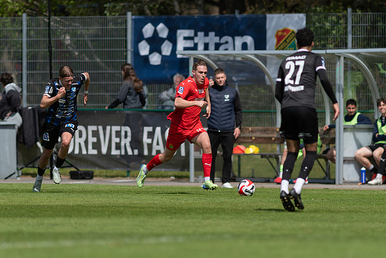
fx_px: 5078
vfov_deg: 2.9
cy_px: 129
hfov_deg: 4.4
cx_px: 193
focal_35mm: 474
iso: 100
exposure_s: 1/2000
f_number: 3.2
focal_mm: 300
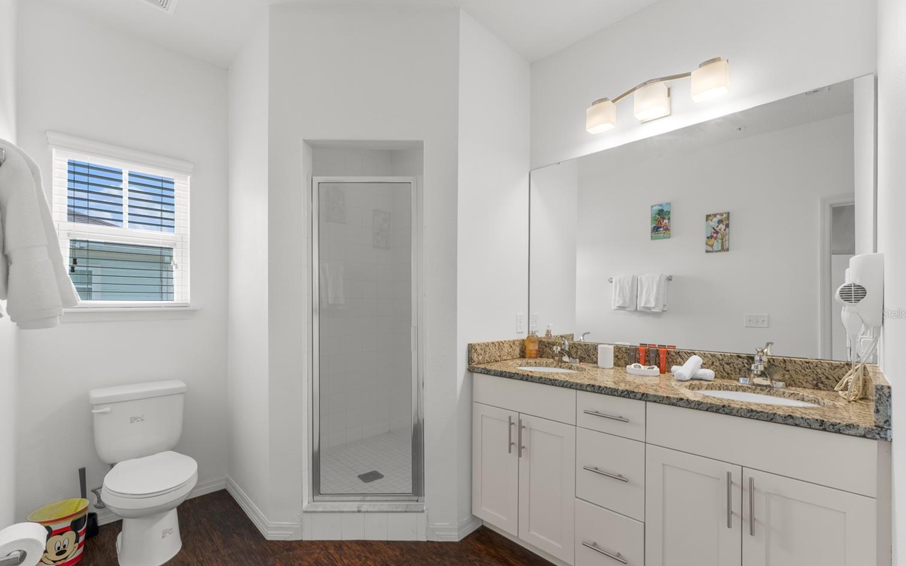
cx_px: 459
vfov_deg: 74.5
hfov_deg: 101.5
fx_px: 370
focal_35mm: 15
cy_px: 314
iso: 320
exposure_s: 1/6
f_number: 8
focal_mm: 14
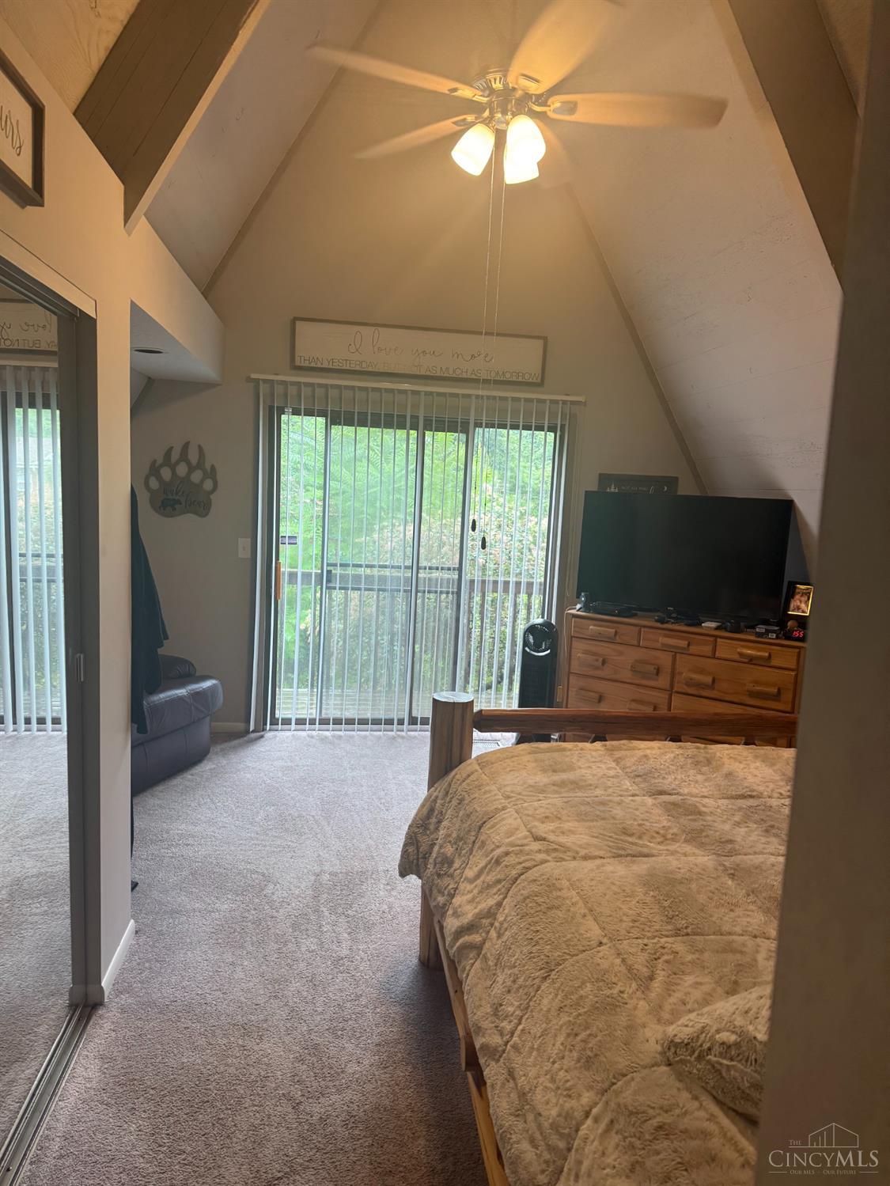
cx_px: 445
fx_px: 822
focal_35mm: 24
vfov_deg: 71.6
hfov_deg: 56.8
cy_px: 593
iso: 200
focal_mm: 6.76
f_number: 1.78
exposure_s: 1/120
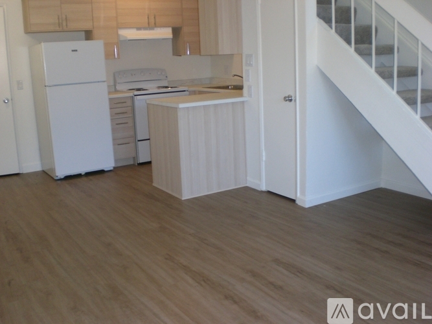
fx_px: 474
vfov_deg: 37.7
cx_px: 216
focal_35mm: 38
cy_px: 162
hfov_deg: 49.0
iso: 200
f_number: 3.1
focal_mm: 6.3
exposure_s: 1/60
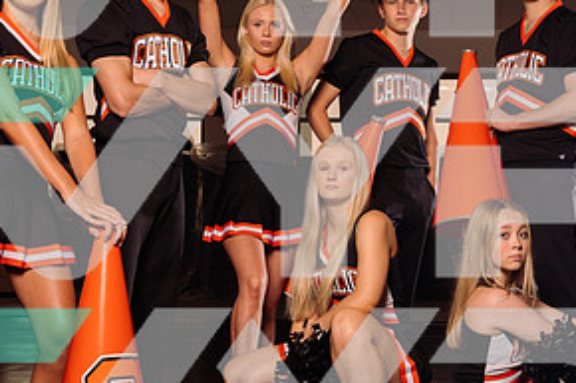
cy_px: 174
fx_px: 1119
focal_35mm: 70
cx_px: 397
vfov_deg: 19.4
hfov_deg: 28.6
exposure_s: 1/200
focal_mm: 35
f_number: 7.1
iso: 100
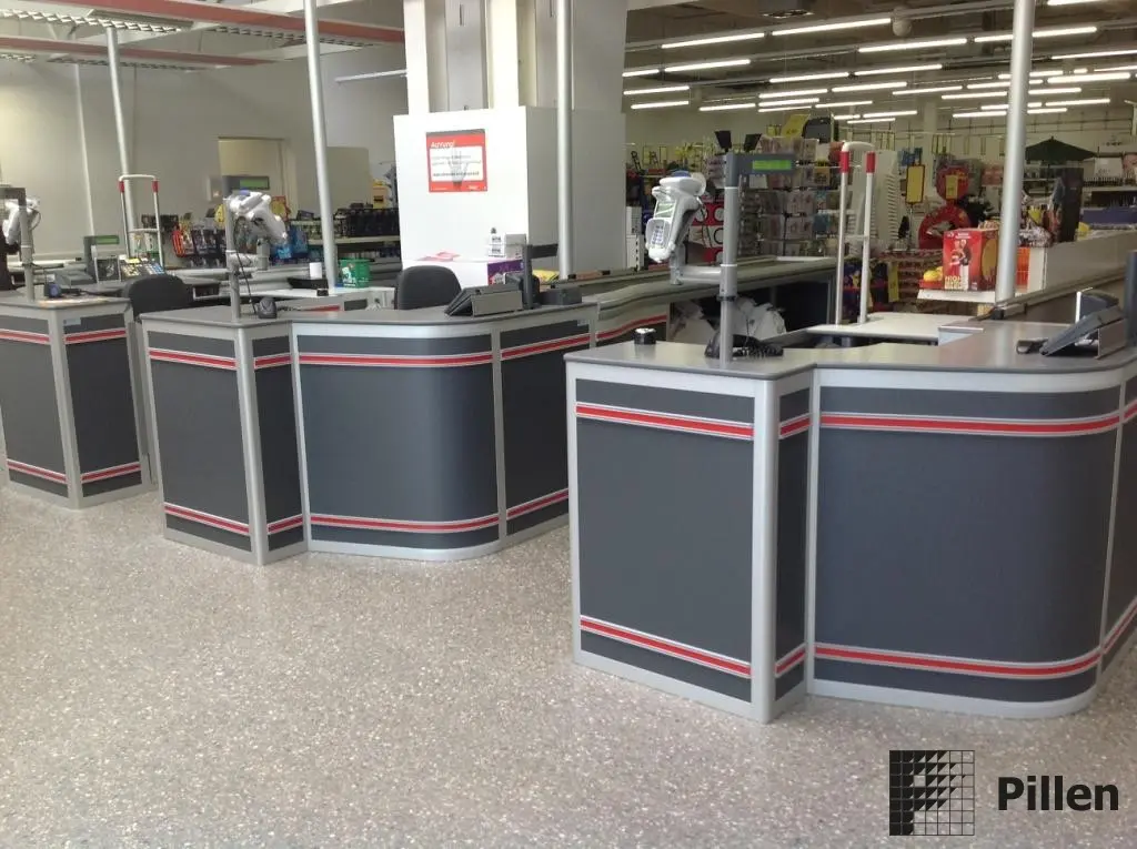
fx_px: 1148
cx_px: 568
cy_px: 424
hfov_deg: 52.7
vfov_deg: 40.6
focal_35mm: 35
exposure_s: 1/60
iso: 100
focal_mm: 4.28
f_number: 2.4
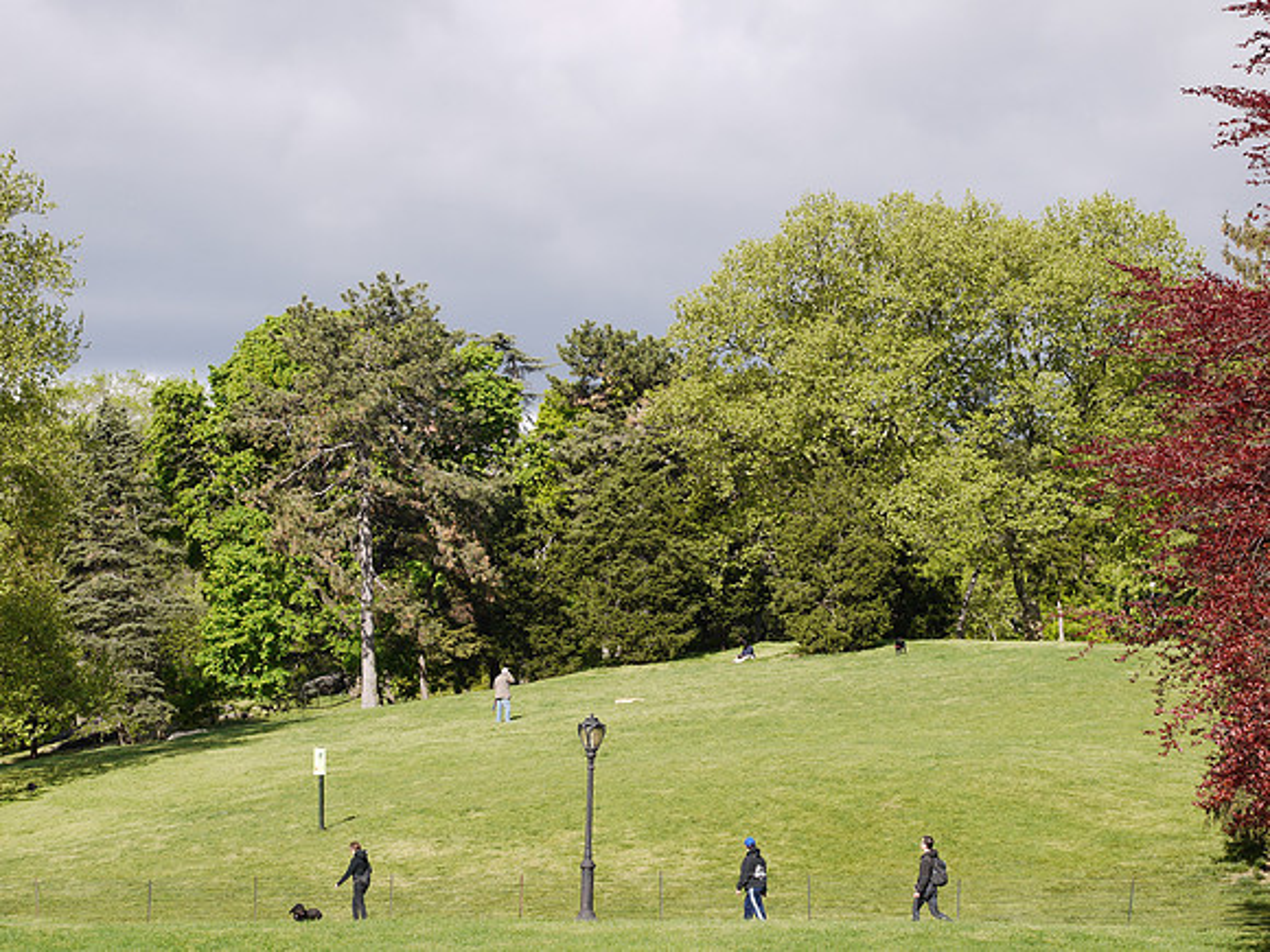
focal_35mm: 90
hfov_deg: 21.8
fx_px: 3302
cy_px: 476
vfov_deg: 16.4
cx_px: 635
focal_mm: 45
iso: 100
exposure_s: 1/160
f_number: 8
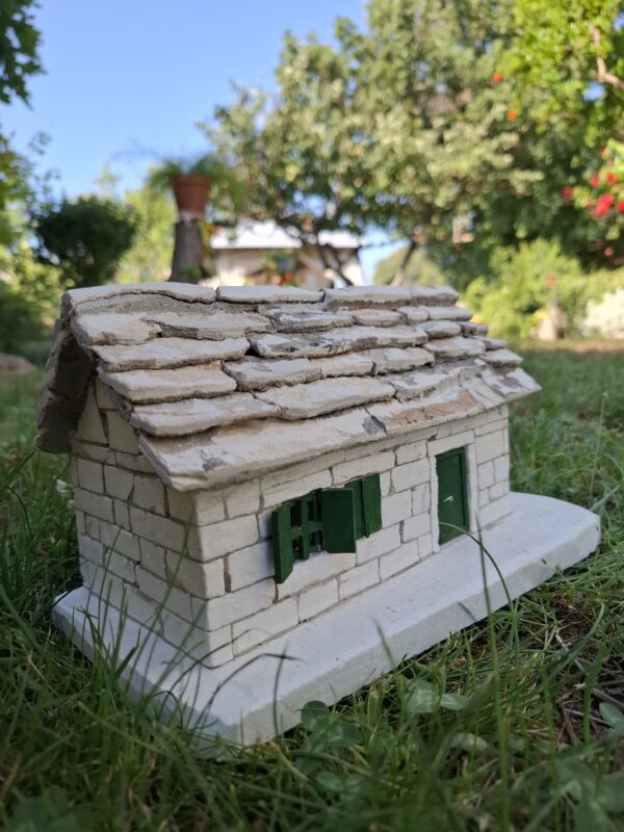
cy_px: 416
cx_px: 312
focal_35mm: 23
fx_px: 553
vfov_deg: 73.9
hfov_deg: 58.9
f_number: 1.8
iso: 50
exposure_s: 1/635
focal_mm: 5.54
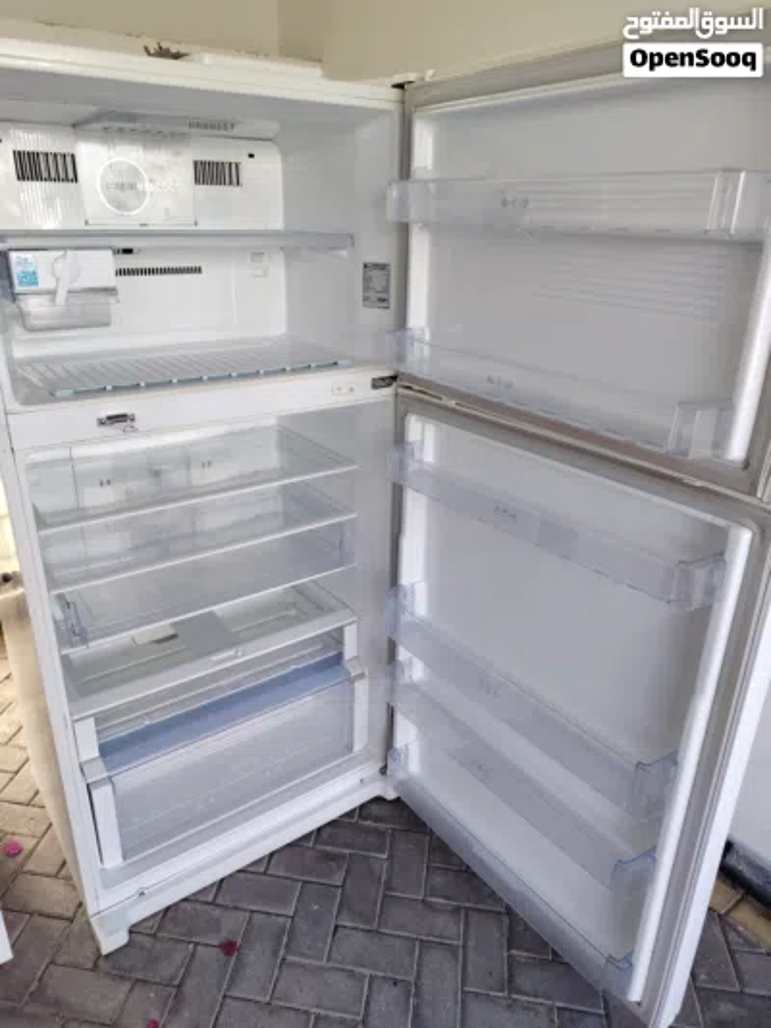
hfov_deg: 56.8
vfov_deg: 71.6
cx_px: 386
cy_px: 514
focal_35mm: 24
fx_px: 712
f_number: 1.75
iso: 179
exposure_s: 1/100
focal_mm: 5.25
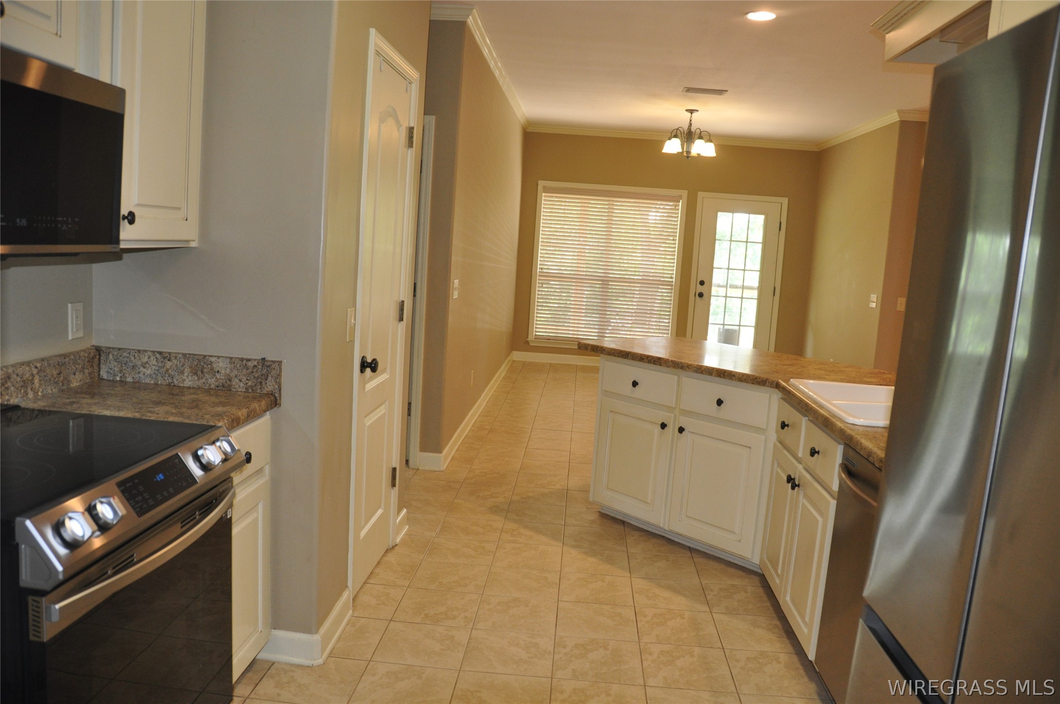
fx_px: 794
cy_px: 352
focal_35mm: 27
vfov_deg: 47.8
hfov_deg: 67.4
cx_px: 530
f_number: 3.5
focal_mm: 18
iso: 800
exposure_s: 1/80
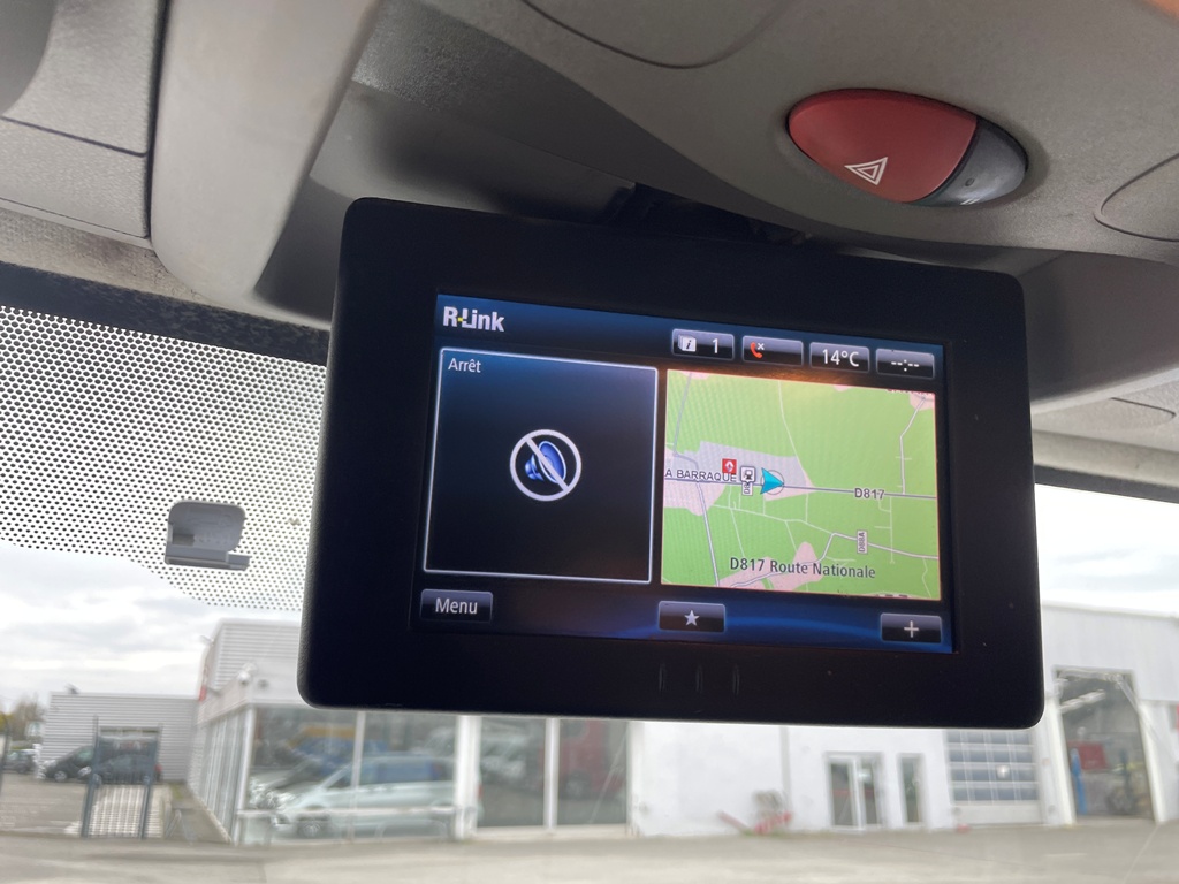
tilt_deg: +18.9
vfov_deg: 53.1
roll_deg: +1.3
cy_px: 442
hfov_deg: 67.3
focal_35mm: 26
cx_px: 590
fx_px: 886
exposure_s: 1/160
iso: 32
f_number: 1.6
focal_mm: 4.2
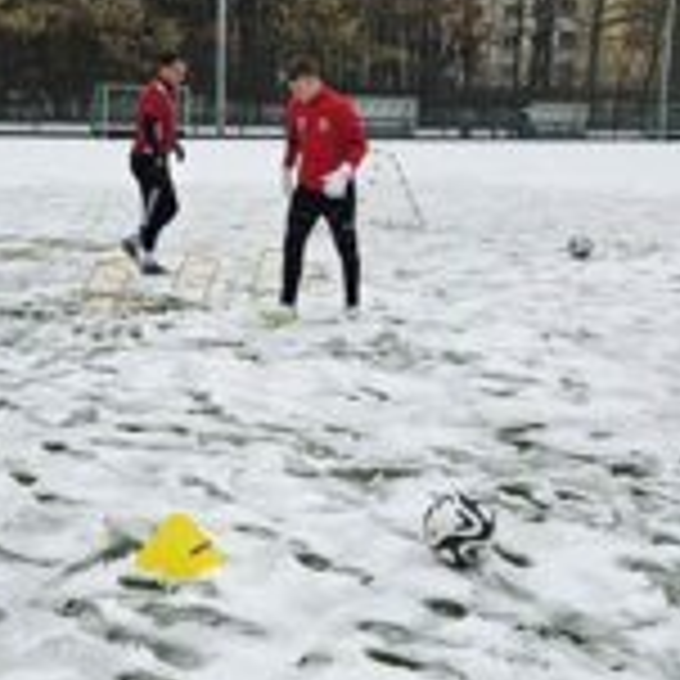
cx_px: 329
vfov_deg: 31.6
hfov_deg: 31.6
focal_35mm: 54
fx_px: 1200
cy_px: 333
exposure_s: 1/163
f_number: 1.8
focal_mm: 5.4
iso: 25
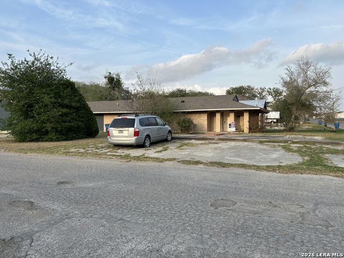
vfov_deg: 53.1
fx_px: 258
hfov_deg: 67.3
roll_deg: +0.2
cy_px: 129
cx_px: 172
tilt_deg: -1.3
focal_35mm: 26
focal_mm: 5.7
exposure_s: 1/1751
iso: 50
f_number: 1.5
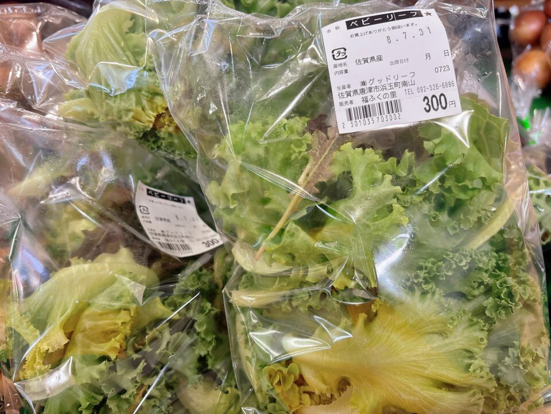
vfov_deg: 53.1
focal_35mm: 26
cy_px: 207
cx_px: 276
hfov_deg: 67.3
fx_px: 414
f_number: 1.6
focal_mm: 5.96
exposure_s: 1/60
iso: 125
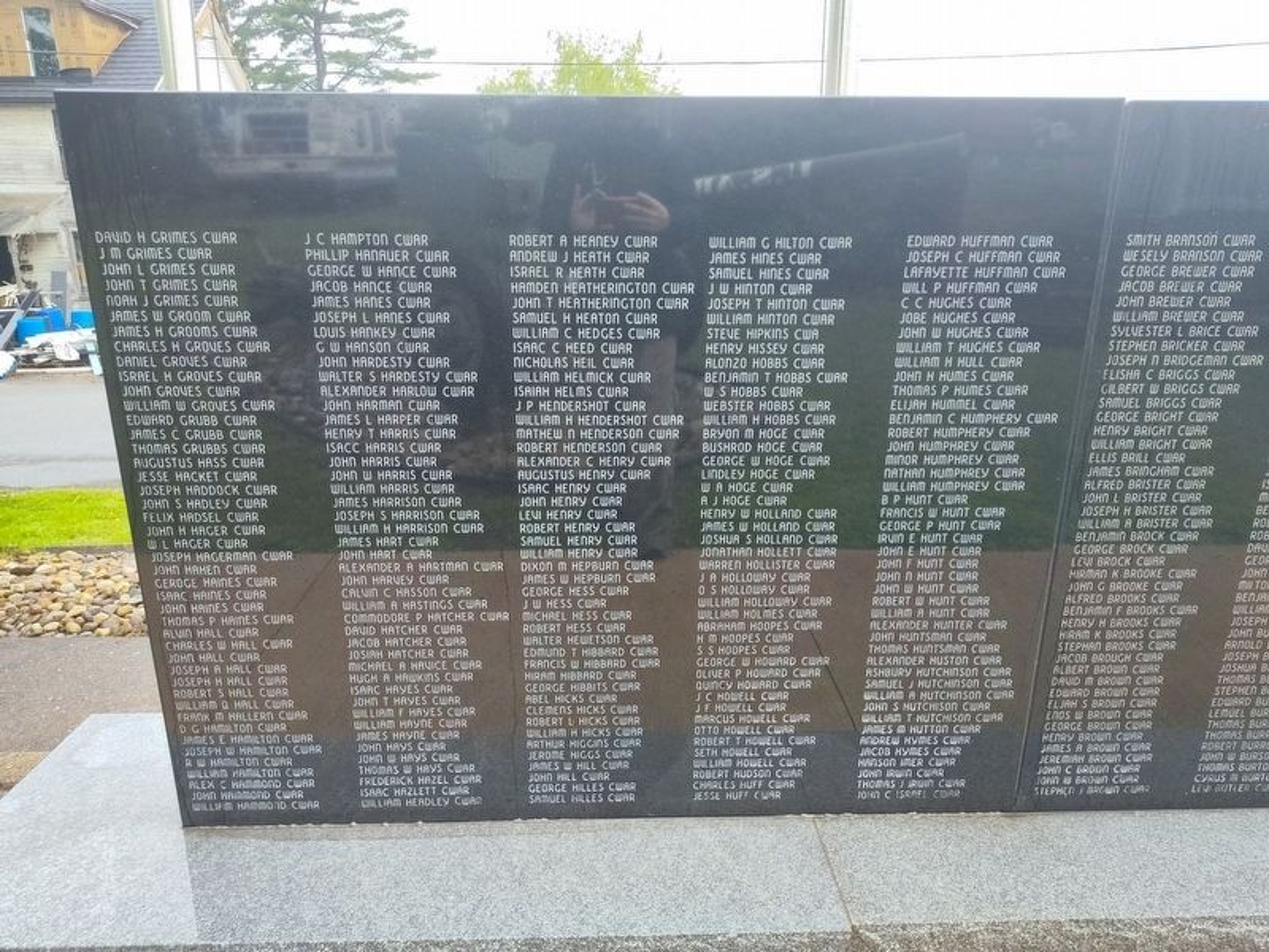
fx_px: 843
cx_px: 634
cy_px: 476
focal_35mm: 23
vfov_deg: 58.9
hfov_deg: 73.9
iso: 100
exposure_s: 1/230
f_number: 1.8
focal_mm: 5.56
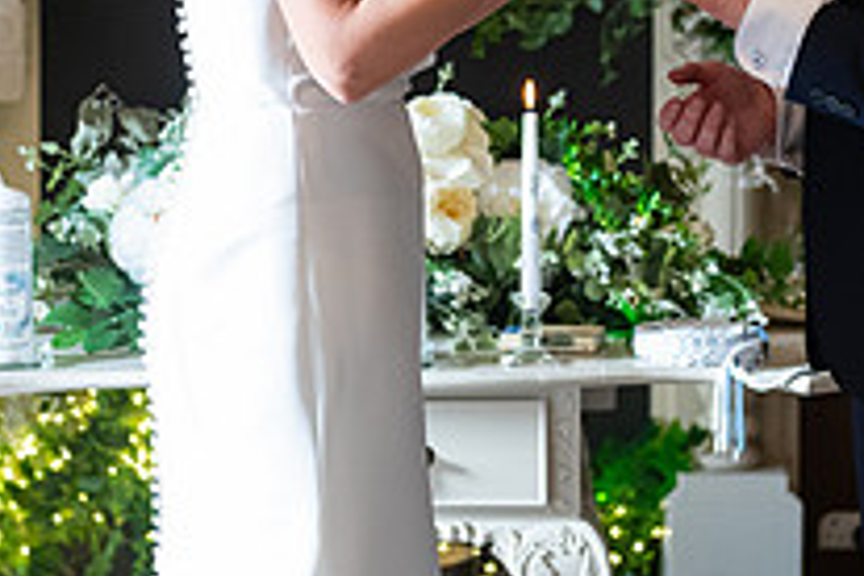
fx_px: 4704
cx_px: 568
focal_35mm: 196
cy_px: -102
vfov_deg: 7.0
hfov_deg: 10.5
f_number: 3.5
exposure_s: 1/160
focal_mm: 70
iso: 1000
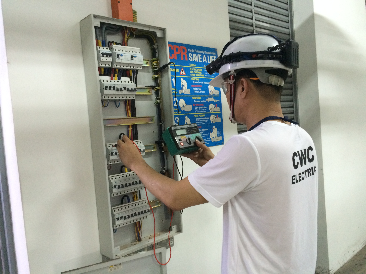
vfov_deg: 48.2
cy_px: 137
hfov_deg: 61.7
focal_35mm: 29
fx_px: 307
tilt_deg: -3.7
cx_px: 183
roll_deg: +3.7
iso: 250
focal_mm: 4.15
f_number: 2.2
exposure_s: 1/25
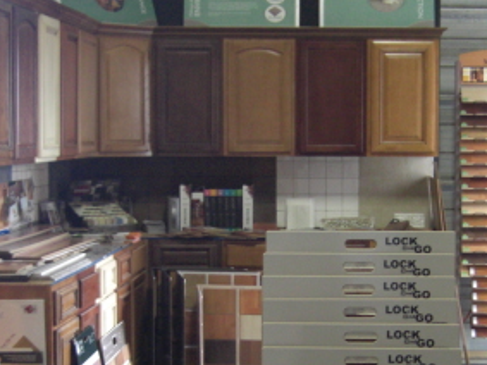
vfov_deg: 17.0
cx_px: 329
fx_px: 1209
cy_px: 288
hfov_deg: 22.7
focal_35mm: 86
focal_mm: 7.9
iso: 400
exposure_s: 1/60
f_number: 2.8
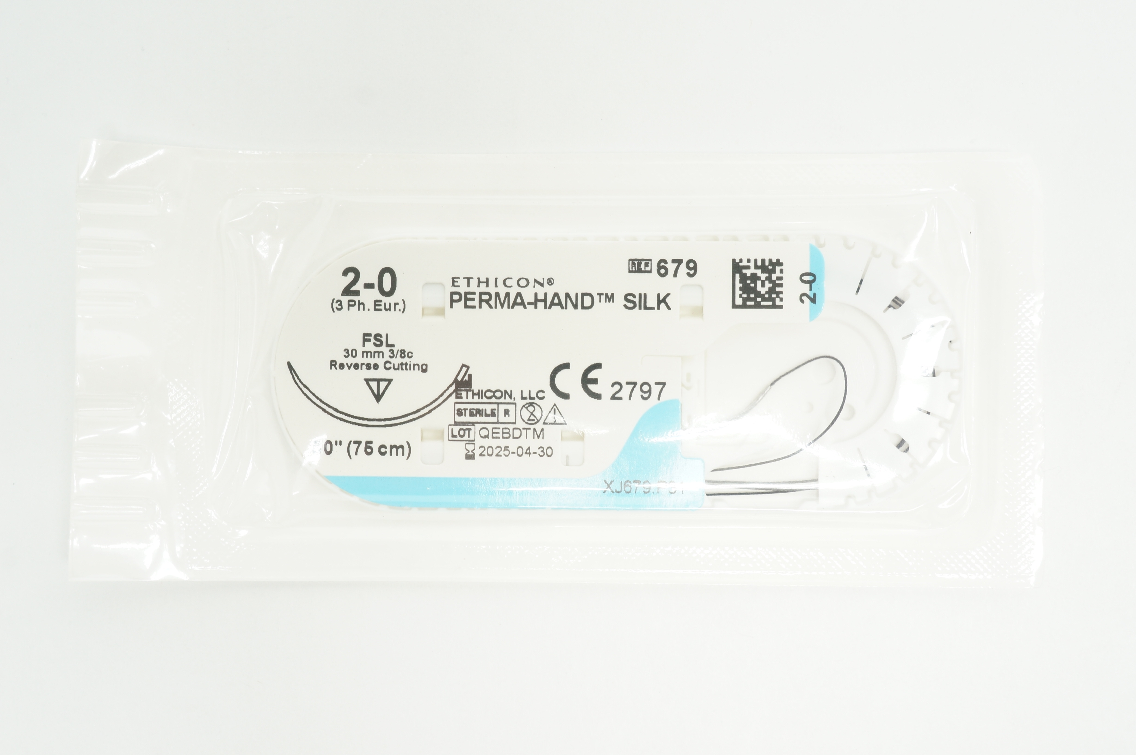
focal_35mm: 38
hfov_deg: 51.3
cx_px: 568
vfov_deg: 35.4
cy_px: 378
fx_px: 1182
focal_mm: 25
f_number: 9
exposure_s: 1/15
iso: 400
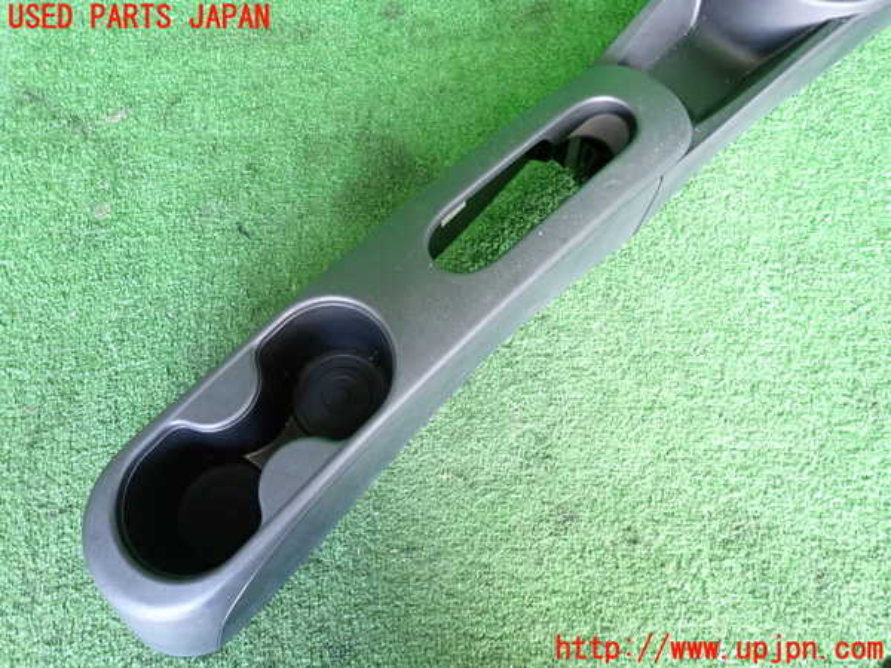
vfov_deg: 54.9
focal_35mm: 25
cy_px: 334
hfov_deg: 69.4
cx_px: 446
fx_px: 643
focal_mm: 4.5
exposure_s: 1/30
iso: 500
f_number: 2
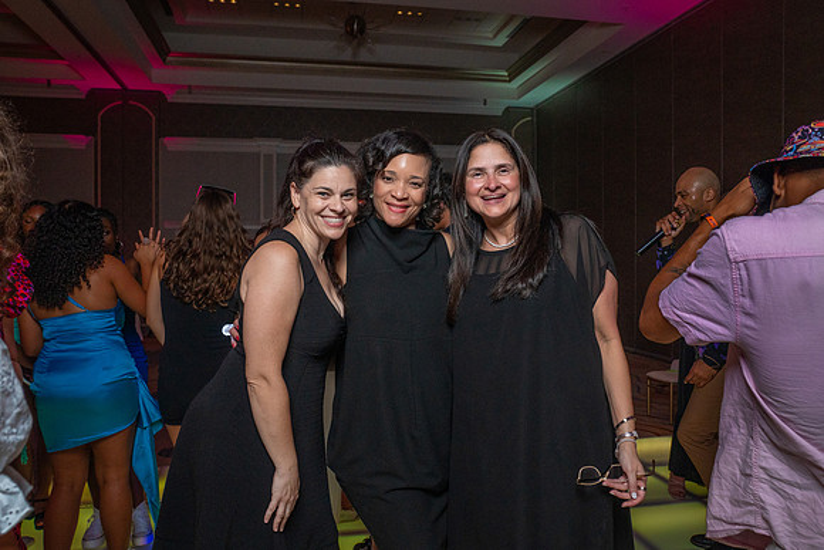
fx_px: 639
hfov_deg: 65.6
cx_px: 413
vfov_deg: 46.5
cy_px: 276
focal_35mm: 28
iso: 2000
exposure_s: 1/200
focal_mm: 26
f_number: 5.6
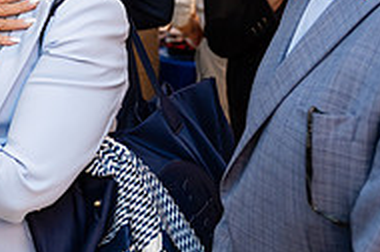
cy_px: -26
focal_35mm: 99
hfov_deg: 19.9
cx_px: -24
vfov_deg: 13.5
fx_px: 1043
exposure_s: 1/200
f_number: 3.2
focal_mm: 32
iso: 400
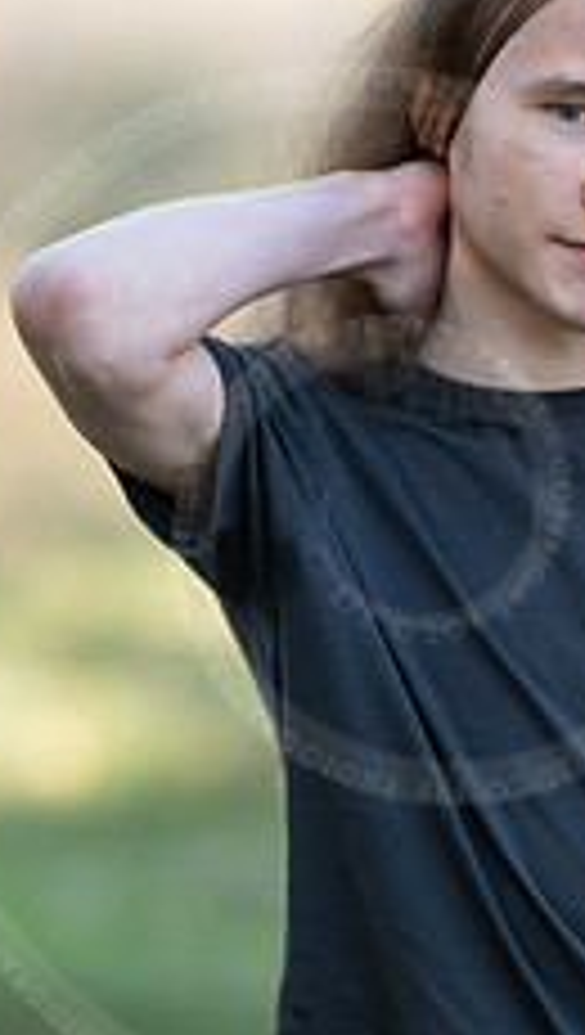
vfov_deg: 8.3
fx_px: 7144
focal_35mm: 260
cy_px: 612
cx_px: 464
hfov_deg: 4.7
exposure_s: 1/500
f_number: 1.3
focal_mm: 85
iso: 80
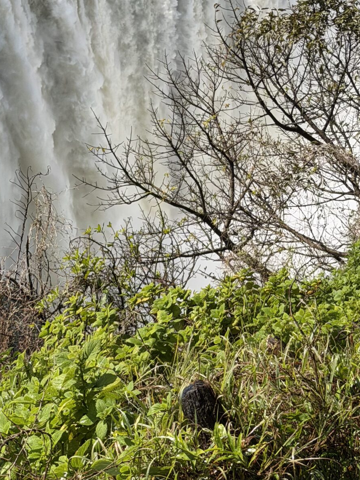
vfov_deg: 19.0
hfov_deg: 14.3
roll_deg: -2.1
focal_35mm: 103
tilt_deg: -9.1
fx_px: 1428
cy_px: 147
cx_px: 240
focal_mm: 6.76
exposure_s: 1/5208
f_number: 1.78
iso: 64
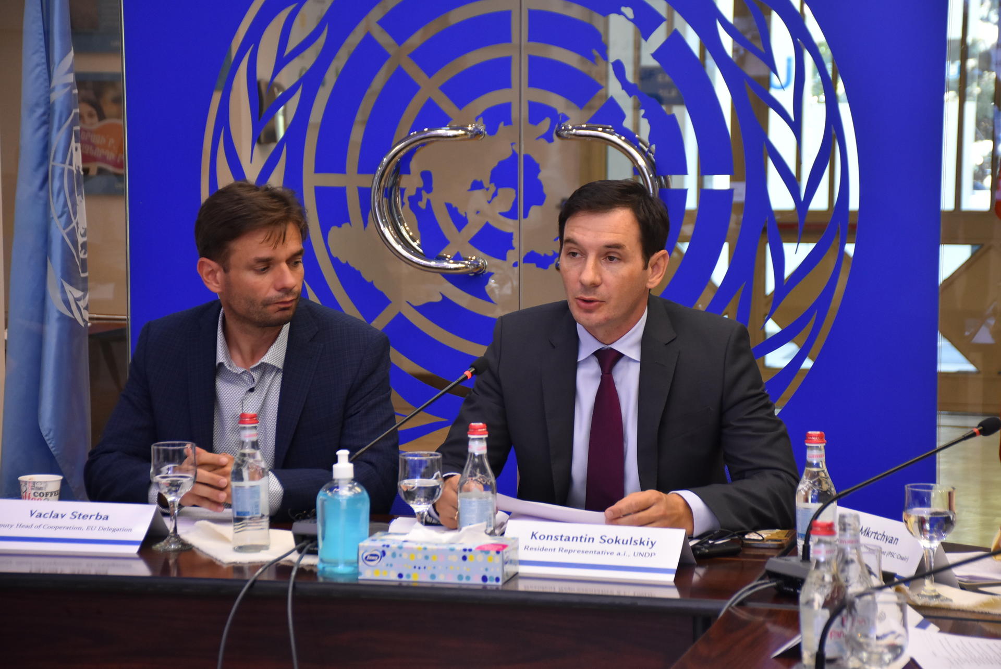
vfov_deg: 13.1
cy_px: 334
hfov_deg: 19.4
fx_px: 2921
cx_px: 500
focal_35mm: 105
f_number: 5
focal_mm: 70
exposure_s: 1/60
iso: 800
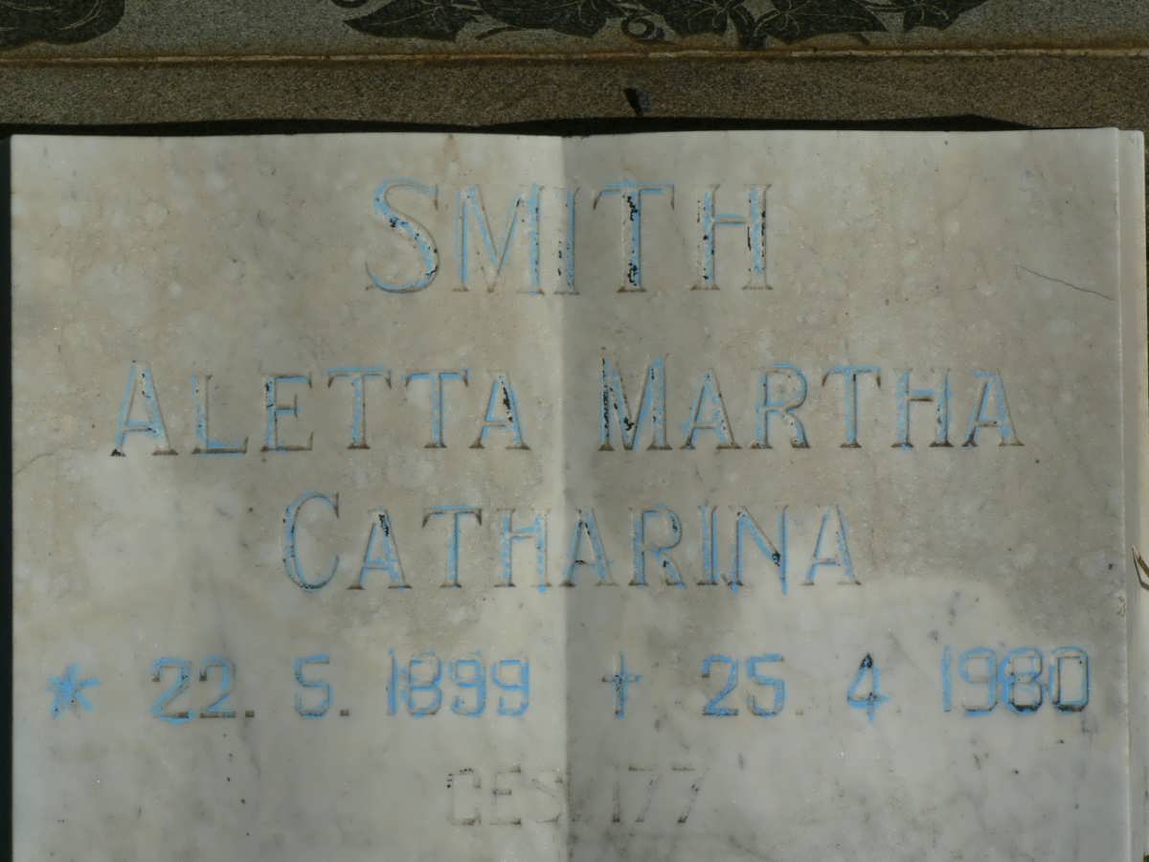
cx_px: 574
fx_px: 3286
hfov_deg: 19.8
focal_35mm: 99
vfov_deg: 14.9
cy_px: 431
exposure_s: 1/1300
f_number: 8
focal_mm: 16.5
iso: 100
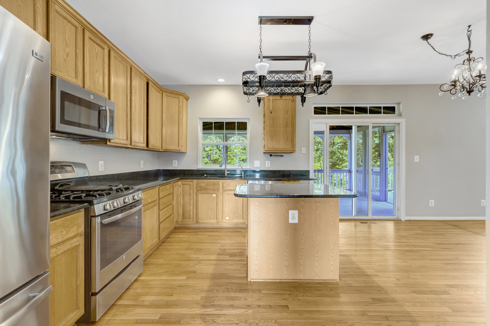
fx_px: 218
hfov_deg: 96.8
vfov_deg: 73.7
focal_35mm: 16
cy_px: 163
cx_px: 245
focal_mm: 16
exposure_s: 1/30
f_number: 8
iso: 1250
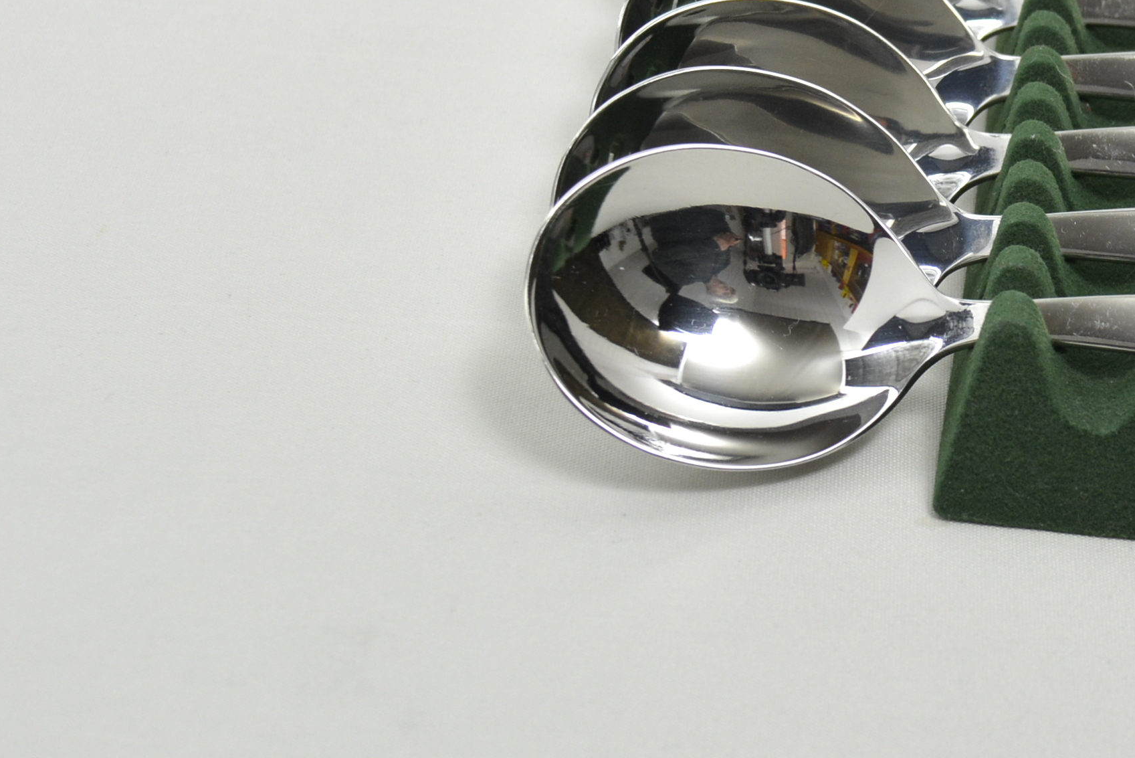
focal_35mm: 99
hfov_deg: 20.0
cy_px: 220
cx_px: 1079
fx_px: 3133
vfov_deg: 13.8
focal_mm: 25
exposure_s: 1/4
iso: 400
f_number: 5.6
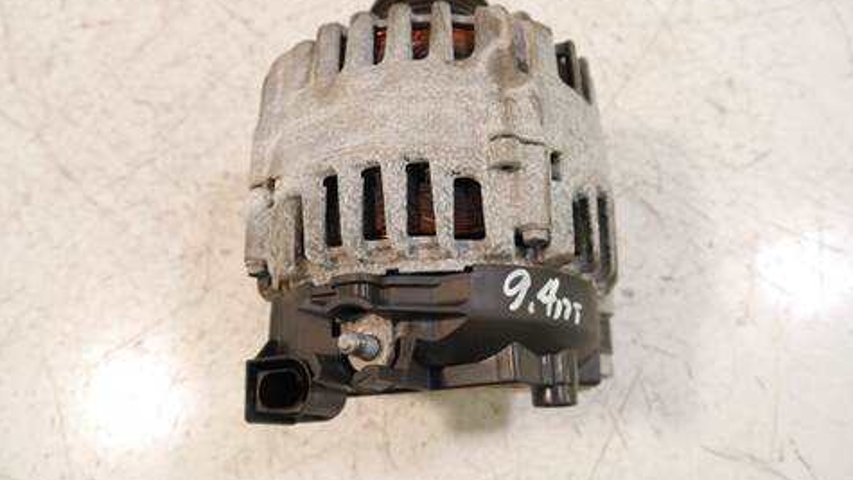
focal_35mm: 33
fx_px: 746
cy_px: 182
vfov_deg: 35.4
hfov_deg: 59.5
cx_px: 427
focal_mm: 15
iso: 1600
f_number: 3.5
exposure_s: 1/125
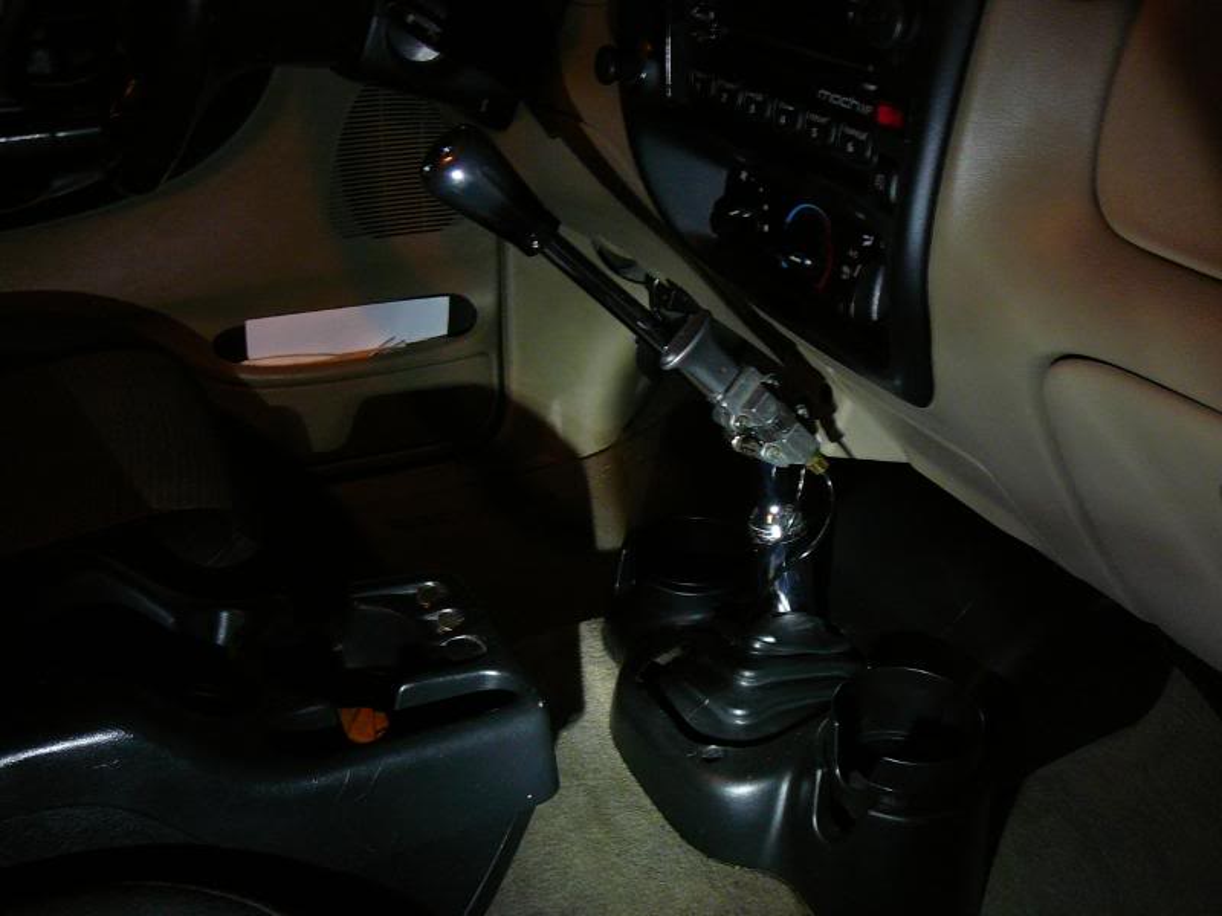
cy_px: 458
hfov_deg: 52.6
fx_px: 1236
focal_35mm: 35
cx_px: 611
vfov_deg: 40.7
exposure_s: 1/8
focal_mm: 5.2
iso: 200
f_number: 2.8
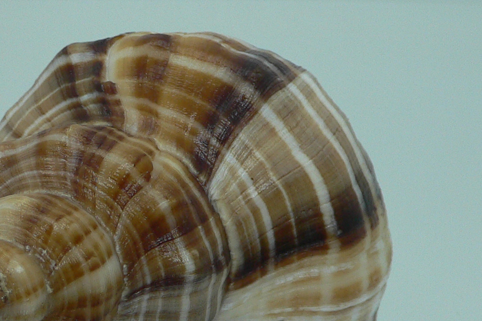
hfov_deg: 26.6
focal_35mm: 76
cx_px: 203
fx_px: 1017
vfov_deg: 17.8
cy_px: 265
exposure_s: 1/60
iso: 100
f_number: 2.8
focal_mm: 4.6
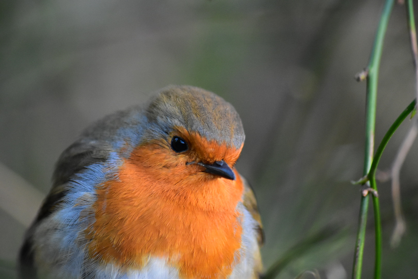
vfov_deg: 4.7
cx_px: 209
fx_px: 3396
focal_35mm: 292
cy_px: 140
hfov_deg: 7.0
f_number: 4.8
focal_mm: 195
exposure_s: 1/180
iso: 3200
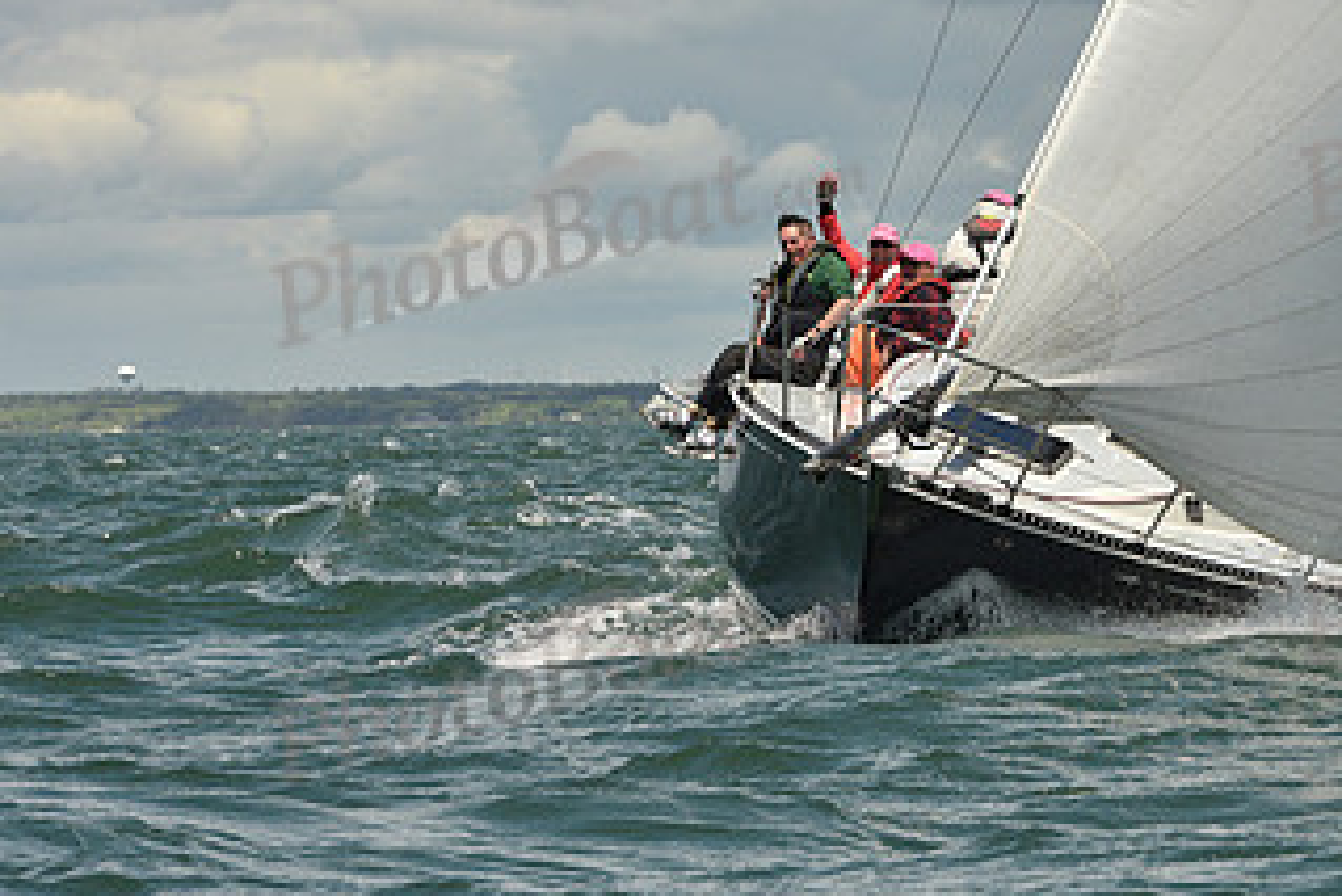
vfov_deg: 4.1
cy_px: 398
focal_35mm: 336
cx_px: 1085
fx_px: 12530
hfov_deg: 6.1
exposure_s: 1/800
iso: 320
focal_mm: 185
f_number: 13
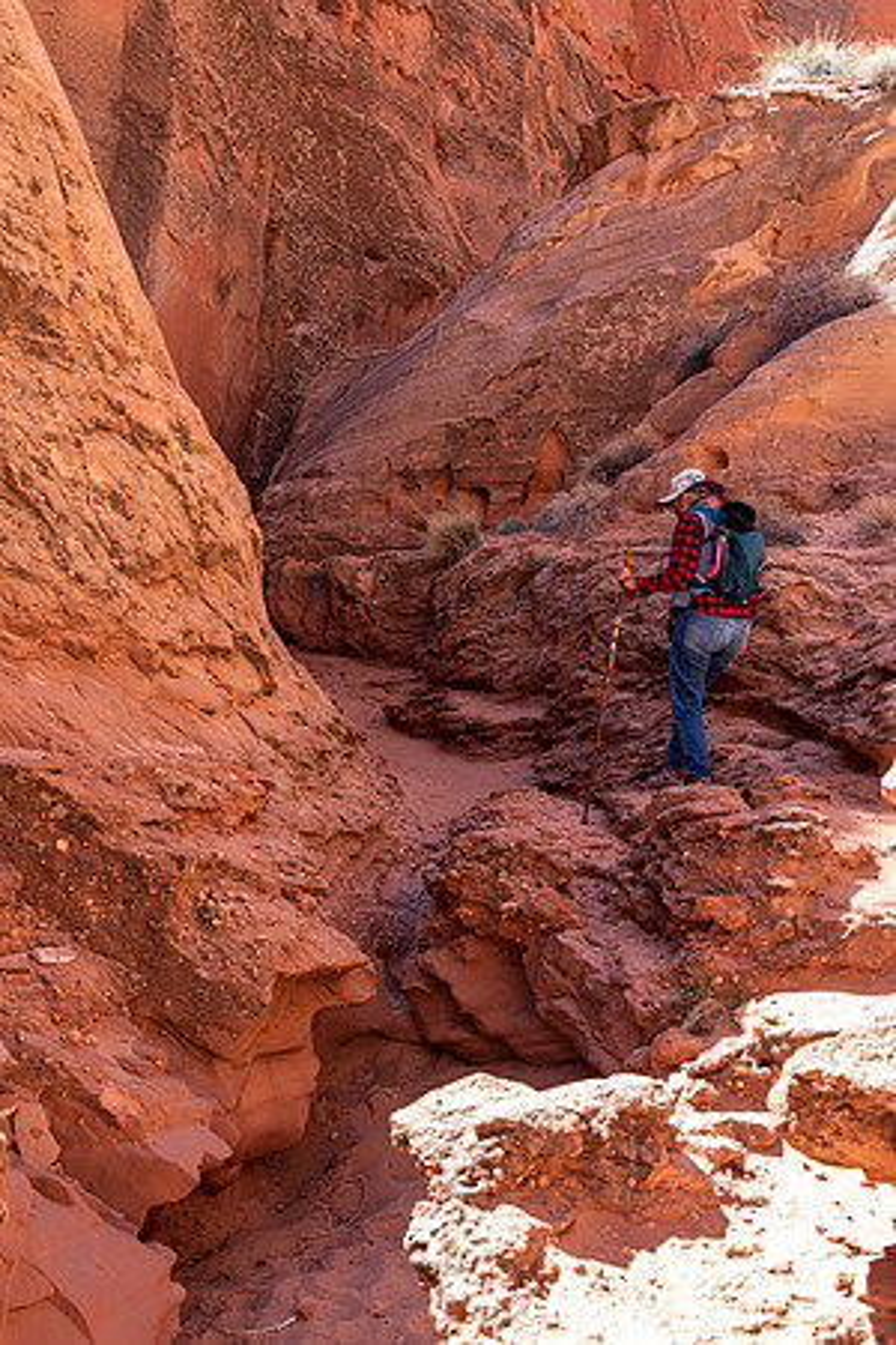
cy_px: 672
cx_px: 448
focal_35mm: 35
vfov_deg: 54.4
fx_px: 1307
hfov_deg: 37.9
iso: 720
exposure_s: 1/200
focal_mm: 35
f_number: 9
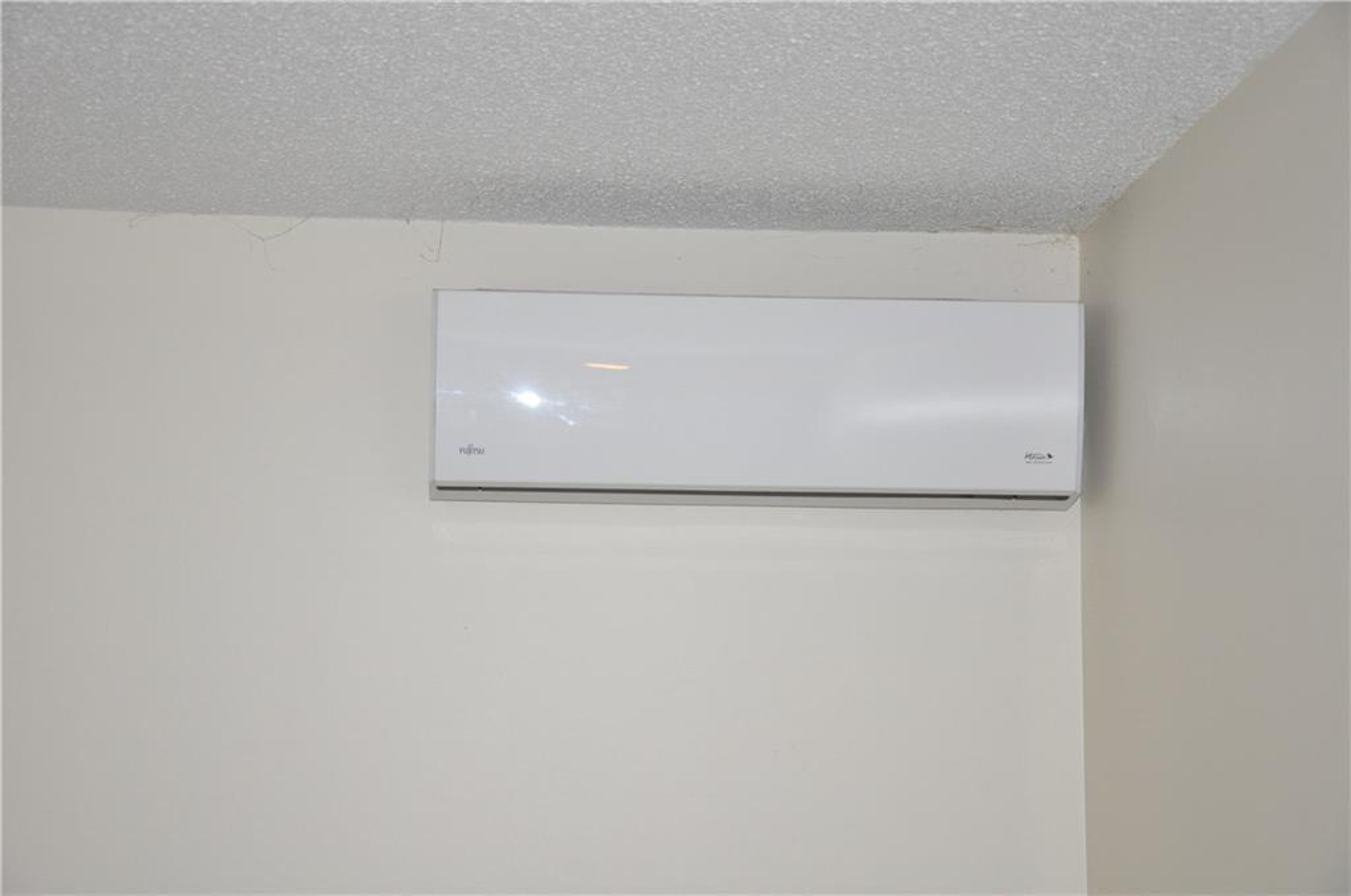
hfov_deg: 29.9
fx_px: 2529
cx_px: 676
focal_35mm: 68
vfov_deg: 20.1
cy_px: 448
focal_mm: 45
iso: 800
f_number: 4.8
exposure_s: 1/60
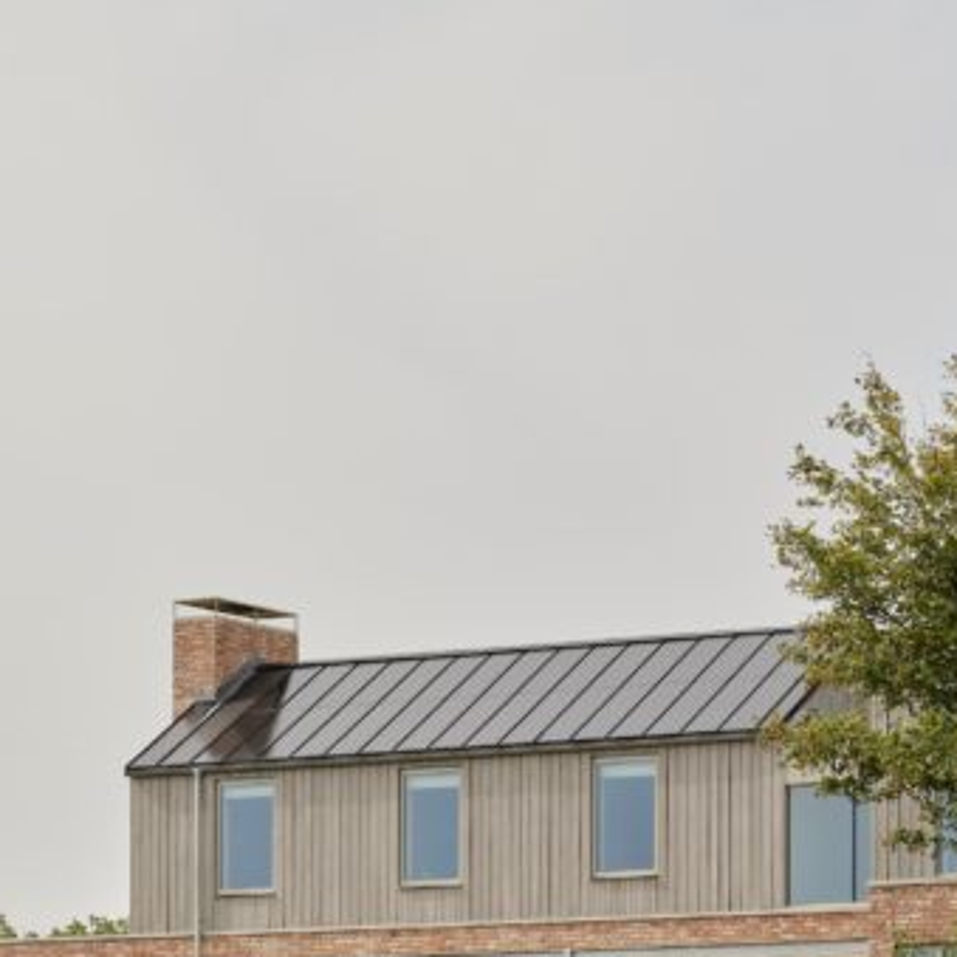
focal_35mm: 158
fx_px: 4942
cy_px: 799
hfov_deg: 11.0
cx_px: 220
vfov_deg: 11.0
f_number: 9
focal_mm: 100
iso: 200
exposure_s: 1/200
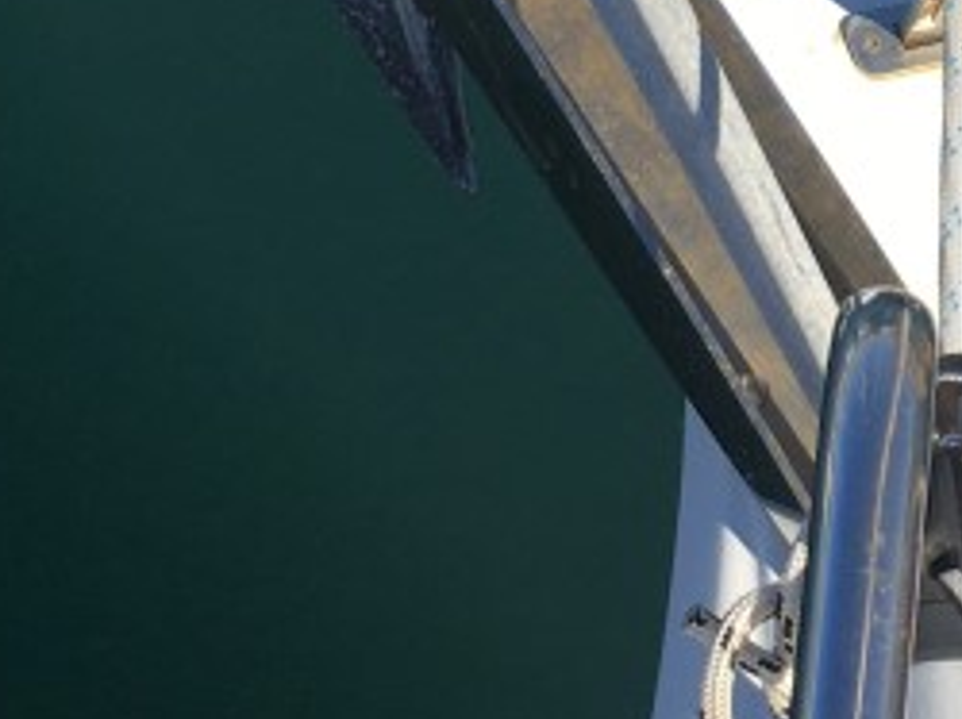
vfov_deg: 12.2
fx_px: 3304
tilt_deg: -48.0
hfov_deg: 16.4
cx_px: 808
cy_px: -119
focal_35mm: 119
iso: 25
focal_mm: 4.15
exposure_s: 1/1508
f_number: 2.2
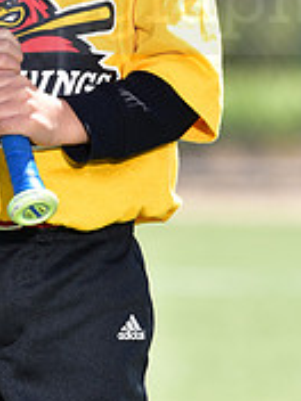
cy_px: -18
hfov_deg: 2.3
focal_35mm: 633
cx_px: 54
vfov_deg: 3.1
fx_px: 7339
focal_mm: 200
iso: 80
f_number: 5
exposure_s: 1/200
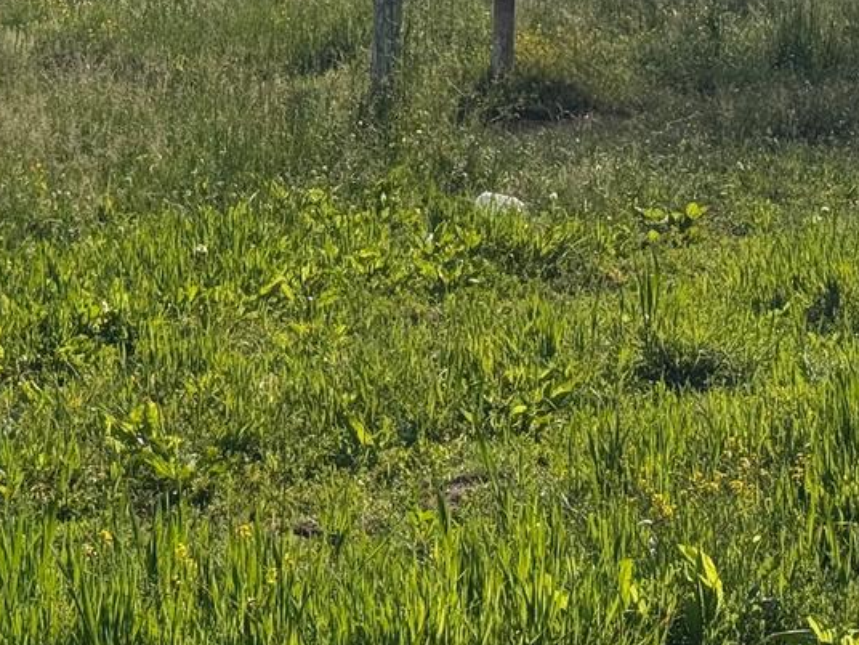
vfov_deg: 11.3
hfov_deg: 15.2
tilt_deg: -0.4
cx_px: 208
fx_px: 3201
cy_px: -40
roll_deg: -1.4
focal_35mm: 129
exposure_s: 1/12500
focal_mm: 6.76
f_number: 1.78
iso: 80
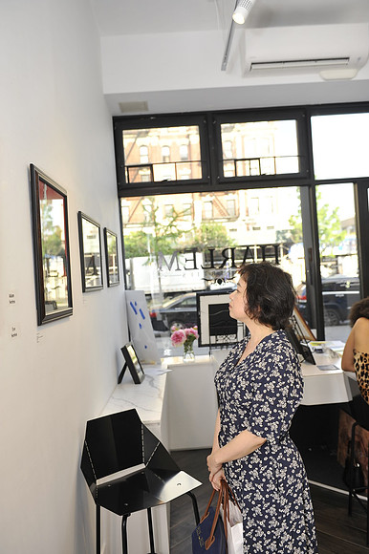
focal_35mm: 31
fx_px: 477
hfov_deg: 42.3
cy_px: 277
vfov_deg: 60.3
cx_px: 184
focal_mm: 31
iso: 200
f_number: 3.5
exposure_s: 1/250
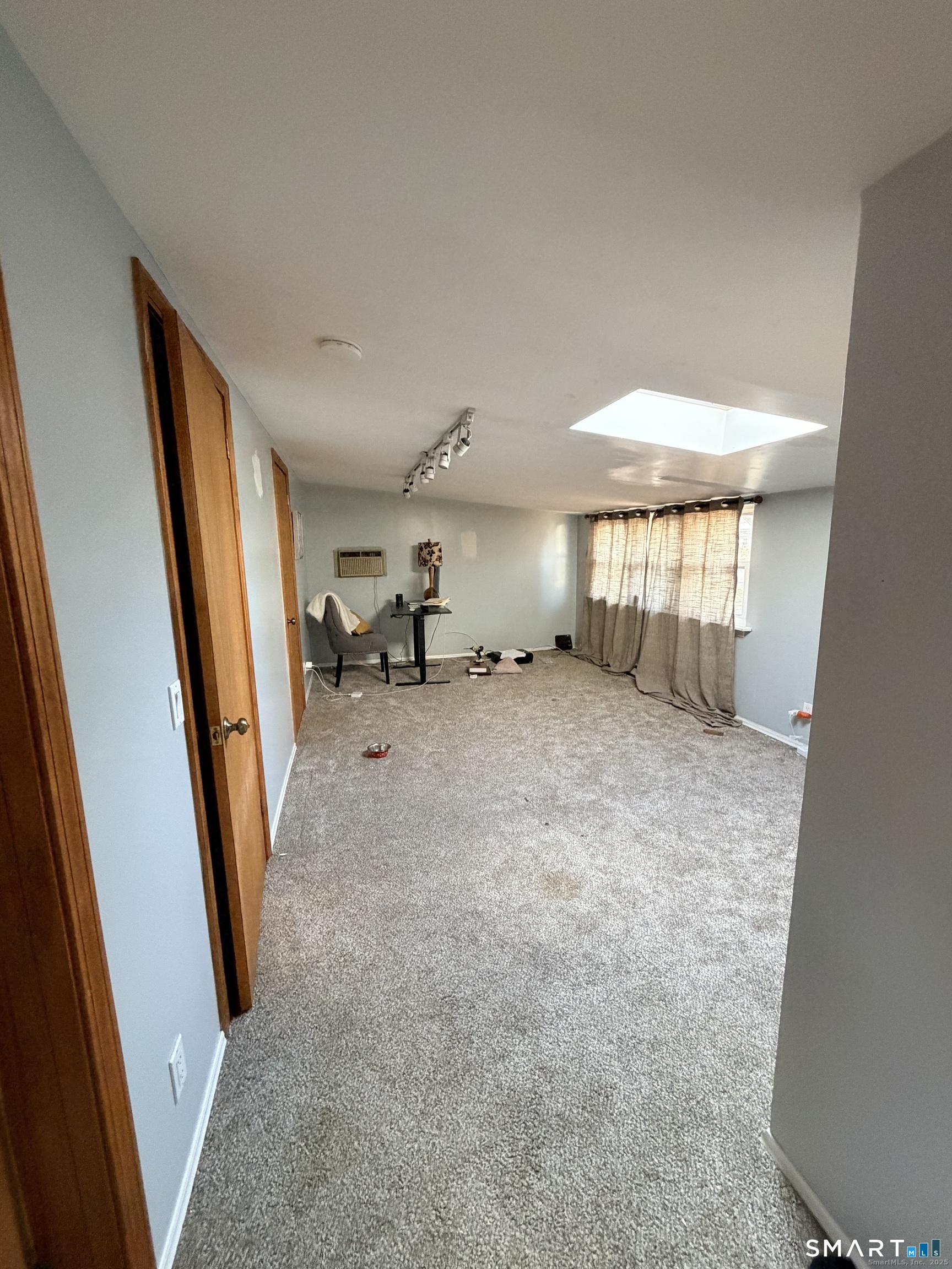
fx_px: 513
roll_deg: +1.7
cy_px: 634
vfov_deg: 102.1
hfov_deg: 85.7
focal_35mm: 14
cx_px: 476
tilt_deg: -9.6
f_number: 2.2
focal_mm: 2.22
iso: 500
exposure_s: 1/60
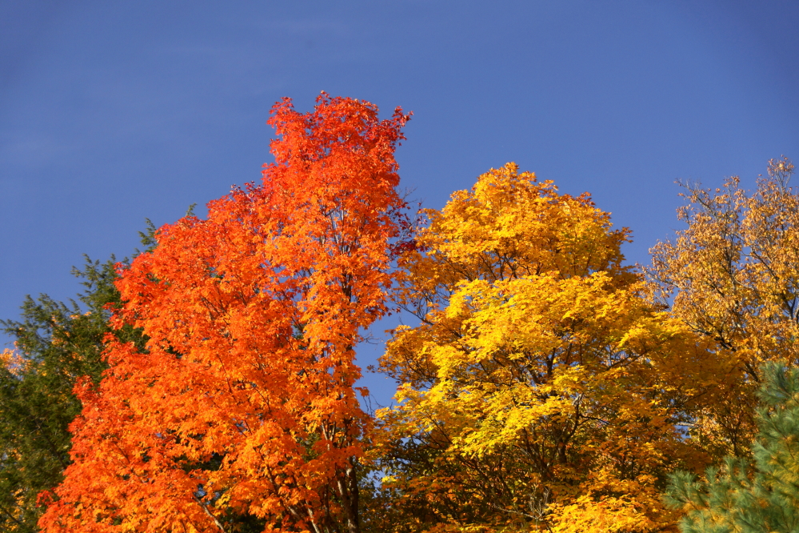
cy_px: 266
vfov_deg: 11.4
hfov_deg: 17.1
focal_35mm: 120
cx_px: 400
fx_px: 2663
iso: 100
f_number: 5.6
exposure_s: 1/125
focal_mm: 80
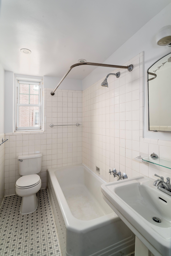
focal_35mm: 17
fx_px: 121
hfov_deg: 70.4
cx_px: 86
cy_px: 128
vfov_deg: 93.3
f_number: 11
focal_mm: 17
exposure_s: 1.3
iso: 320
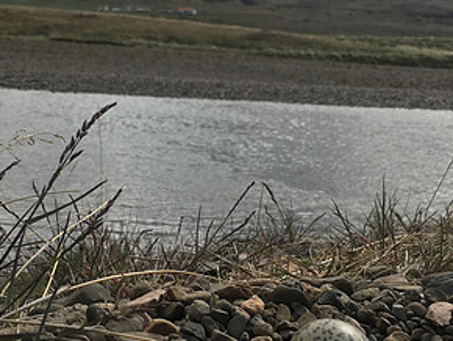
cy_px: 210
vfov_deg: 25.2
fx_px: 760
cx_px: 223
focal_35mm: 58
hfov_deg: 33.2
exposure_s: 1/1479
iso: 25
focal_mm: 4.15
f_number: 2.2
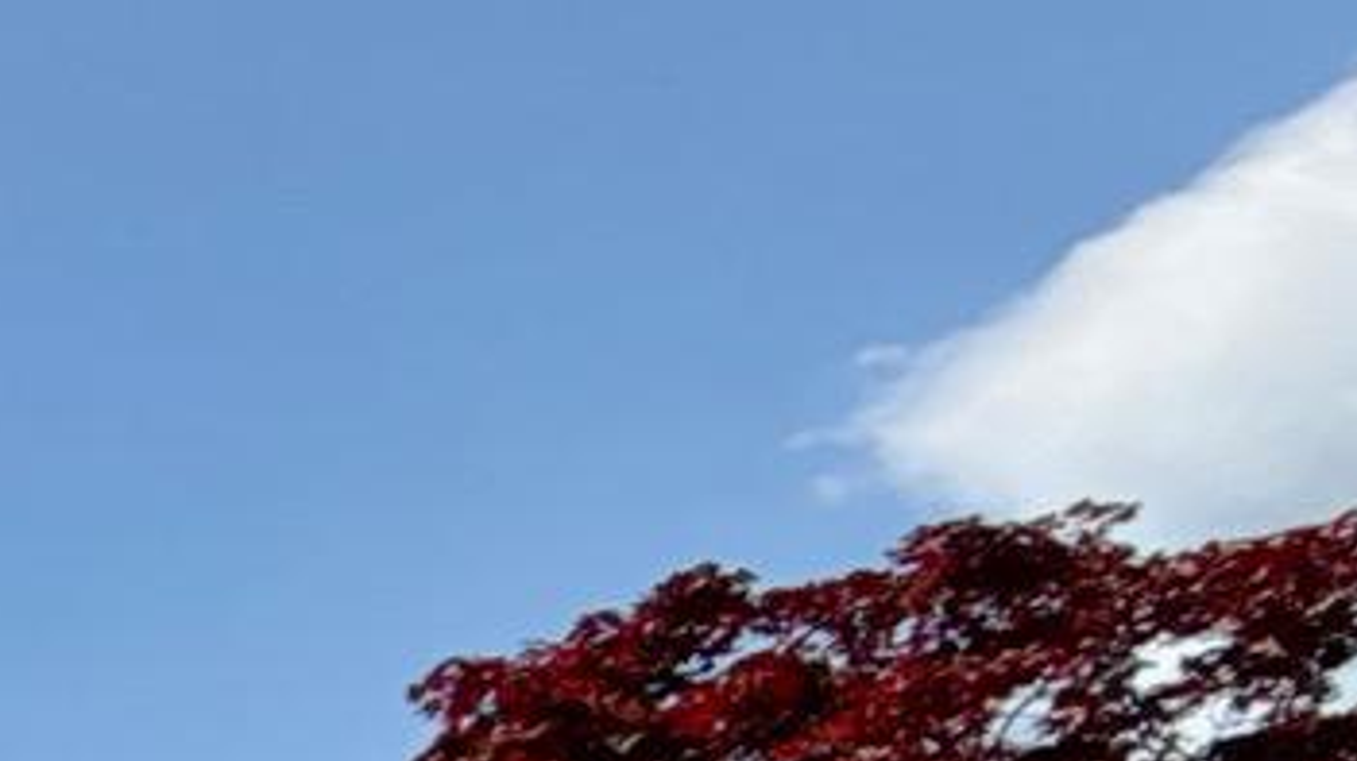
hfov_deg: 12.5
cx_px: -2443
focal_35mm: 89
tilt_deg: +1.4
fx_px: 3201
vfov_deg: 11.0
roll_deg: -0.9
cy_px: 1947
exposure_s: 1/942
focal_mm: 2.22
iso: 20
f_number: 2.2
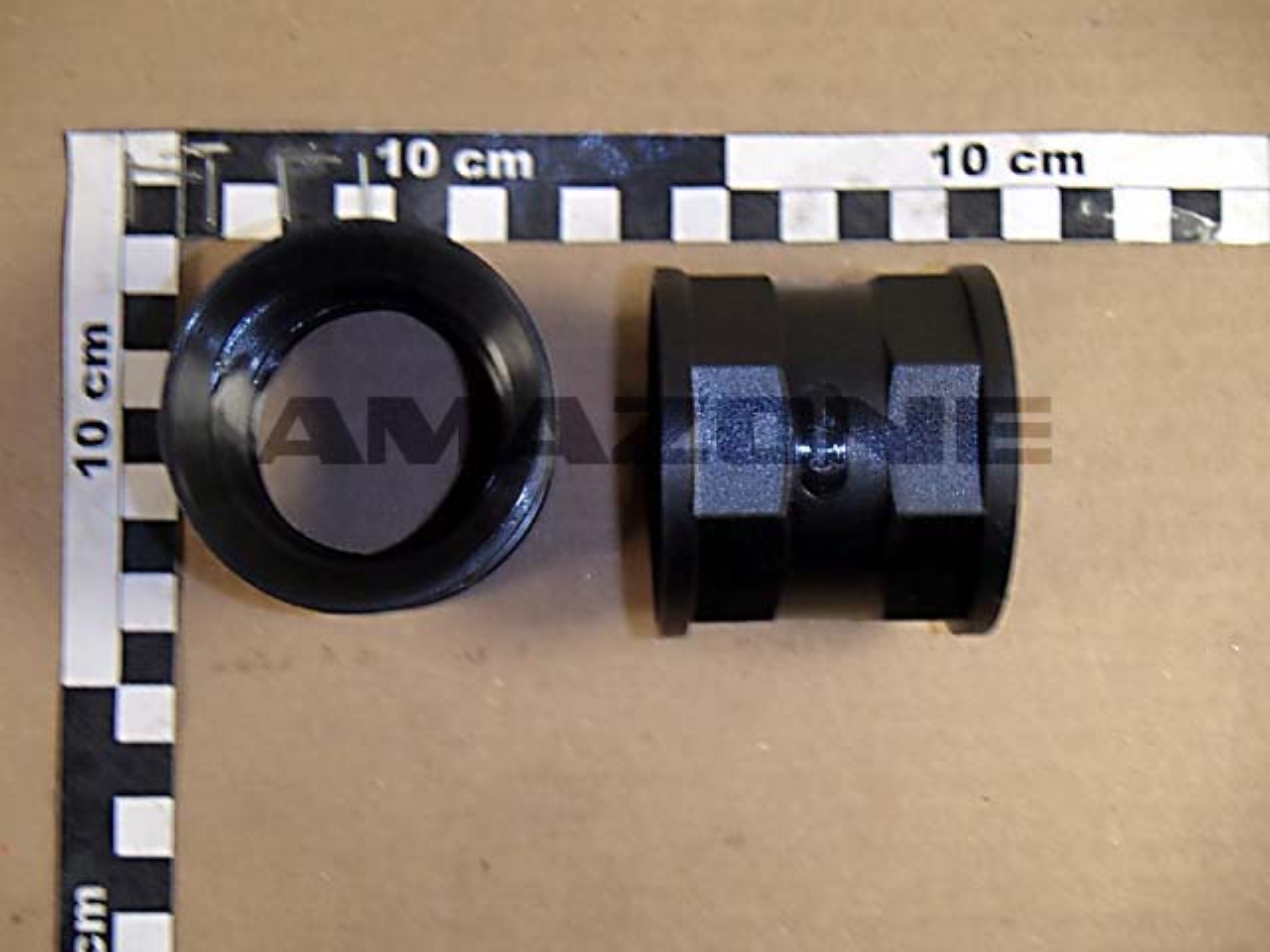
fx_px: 1908
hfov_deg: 36.8
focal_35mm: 52
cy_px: 476
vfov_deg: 28.0
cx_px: 635
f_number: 5
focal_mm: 9.39
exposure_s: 1/50
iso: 200
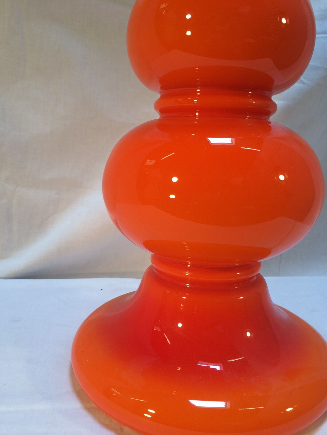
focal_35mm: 29
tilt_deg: -11.1
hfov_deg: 48.2
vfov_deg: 61.7
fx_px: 365
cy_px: 218
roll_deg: -1.5
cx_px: 164
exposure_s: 1/50
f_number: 2.2
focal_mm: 4.15
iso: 32
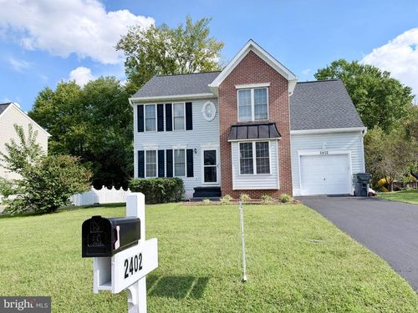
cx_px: 209
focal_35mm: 24
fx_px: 290
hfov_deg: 71.6
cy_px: 156
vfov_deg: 56.8
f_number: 1.8
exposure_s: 1/2146
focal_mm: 6.93
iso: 64
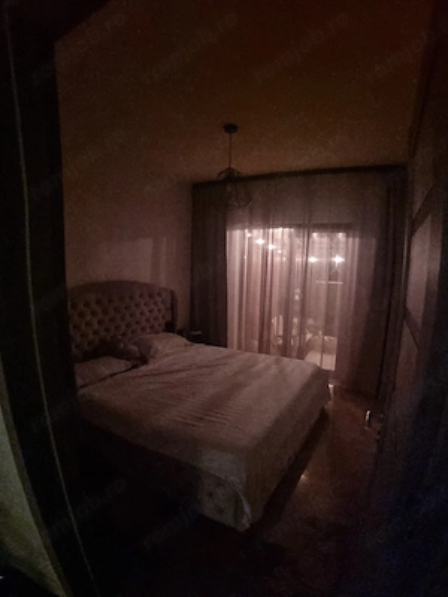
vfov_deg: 106.2
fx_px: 224
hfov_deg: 89.9
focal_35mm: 13
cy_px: 298
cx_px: 224
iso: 2500
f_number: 2.2
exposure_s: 1/10
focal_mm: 2.2
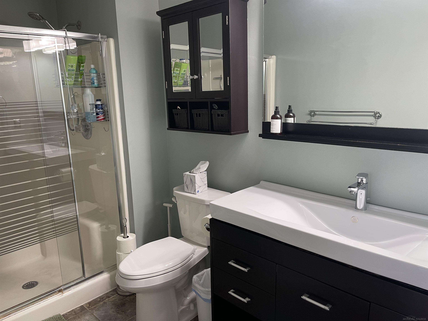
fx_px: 309
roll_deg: +1.6
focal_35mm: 25
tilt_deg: -12.1
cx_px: 214
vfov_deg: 54.9
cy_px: 160
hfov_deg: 69.4
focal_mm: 5.1
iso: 100
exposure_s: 1/60
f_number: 1.6
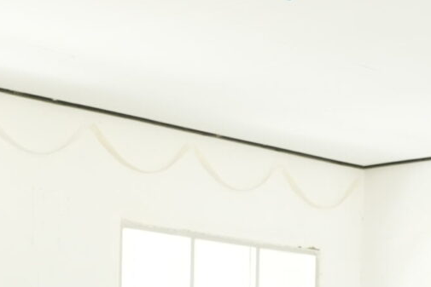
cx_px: 181
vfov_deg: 11.4
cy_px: 469
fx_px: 1365
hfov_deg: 17.9
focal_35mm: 114
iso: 1000
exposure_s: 1/125
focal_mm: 20
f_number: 4
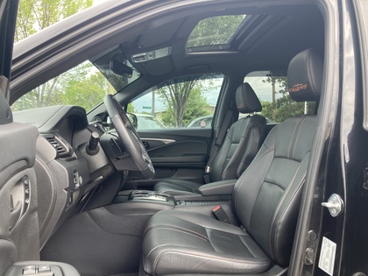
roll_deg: -0.7
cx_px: 184
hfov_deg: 63.4
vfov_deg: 49.7
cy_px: 138
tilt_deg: -1.3
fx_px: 298
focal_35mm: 28
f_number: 1.8
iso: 25
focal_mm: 3.99
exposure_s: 1/121
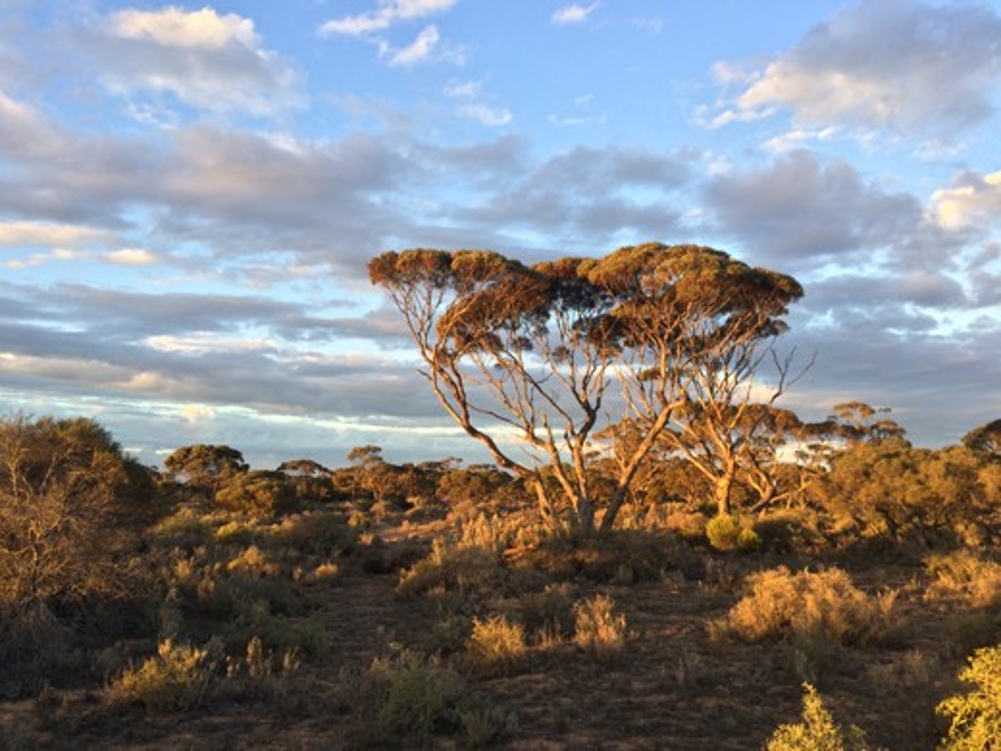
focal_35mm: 29
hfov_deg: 61.7
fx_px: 839
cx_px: 500
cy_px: 376
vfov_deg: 48.2
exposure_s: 1/224
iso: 32
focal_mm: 4.15
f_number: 2.2
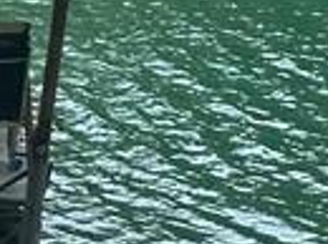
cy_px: 184
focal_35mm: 379
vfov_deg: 3.9
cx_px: -449
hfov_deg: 5.1
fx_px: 3585
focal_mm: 6.86
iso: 64
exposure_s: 1/2532
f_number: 1.78
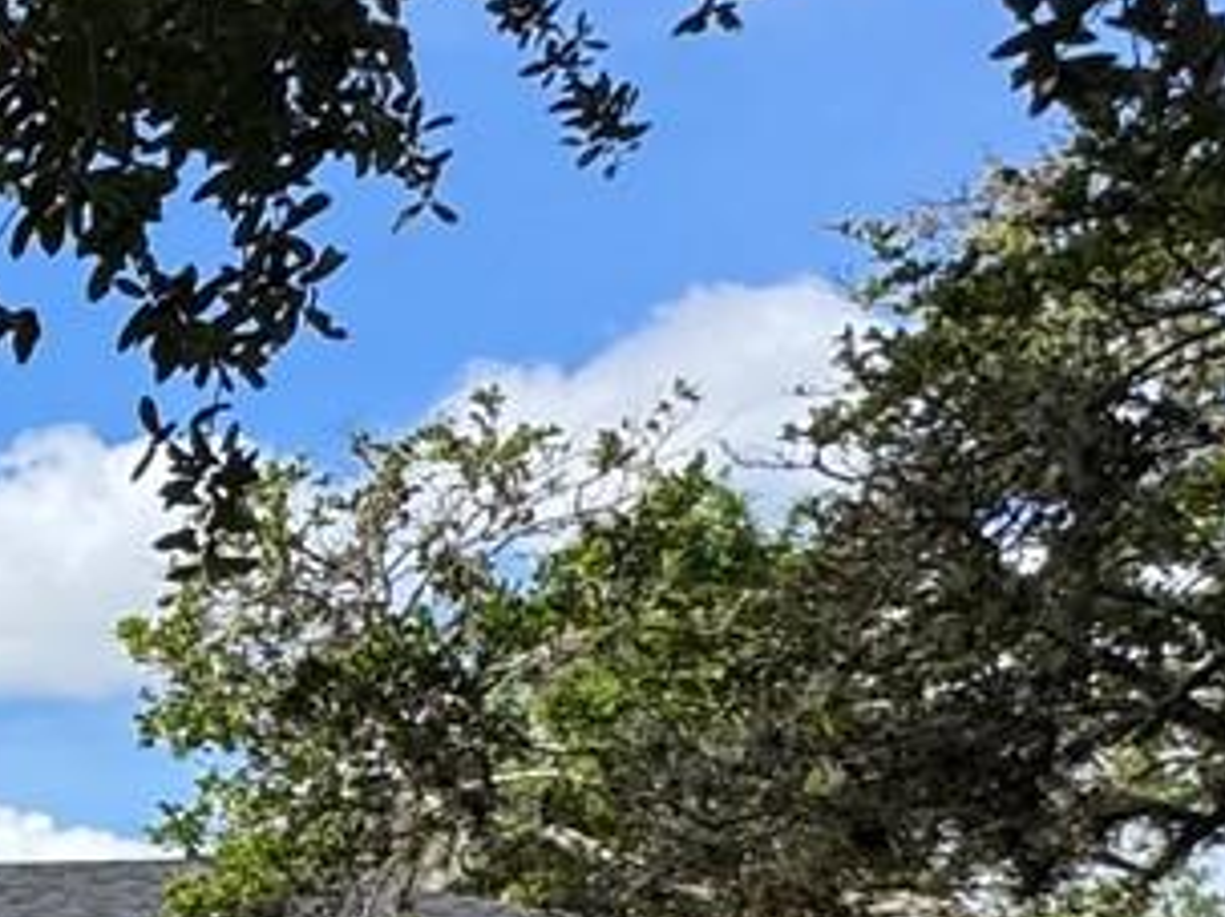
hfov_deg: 18.2
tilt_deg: +2.8
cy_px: 1204
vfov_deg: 18.5
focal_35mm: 74
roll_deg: -0.6
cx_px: -1197
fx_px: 2618
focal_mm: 2.22
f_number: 2.2
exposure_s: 1/1299
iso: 50
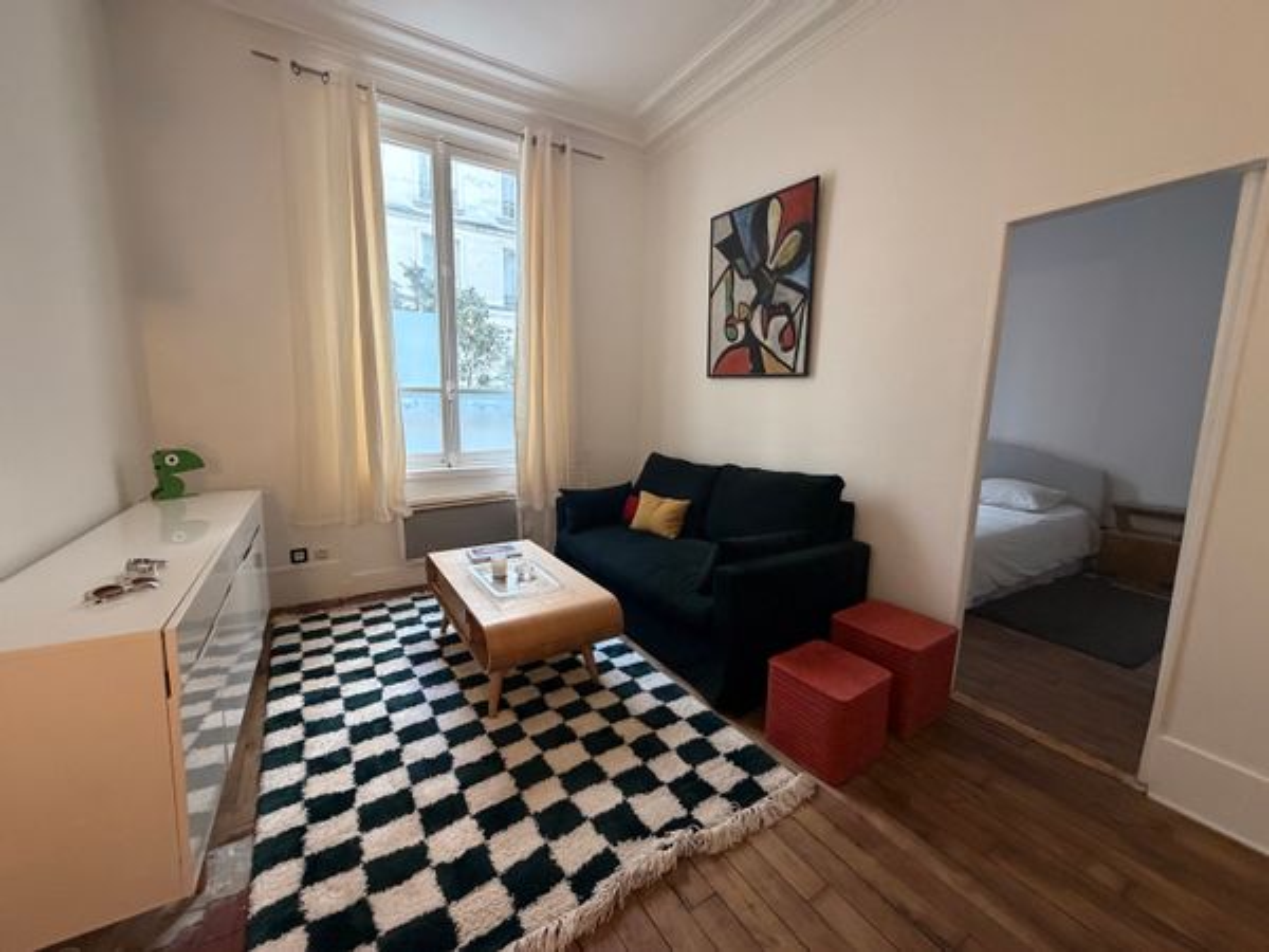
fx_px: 513
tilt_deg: -9.0
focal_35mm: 14
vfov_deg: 85.7
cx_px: 634
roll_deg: +0.1
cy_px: 476
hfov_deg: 102.1
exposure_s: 1/60
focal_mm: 2.22
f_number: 2.2
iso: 400
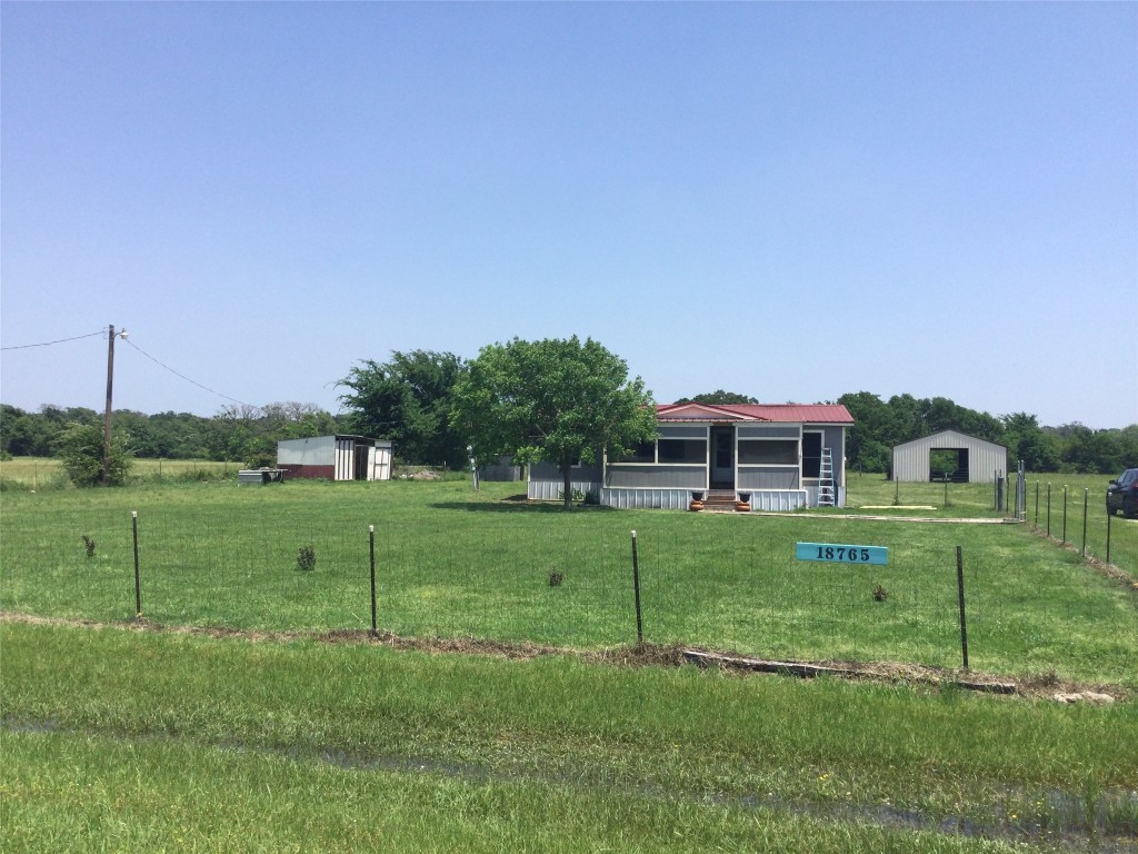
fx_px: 1019
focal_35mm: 31
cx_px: 569
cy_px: 427
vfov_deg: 45.4
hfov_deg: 58.4
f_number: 2.4
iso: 25
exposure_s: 1/1116
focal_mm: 3.3
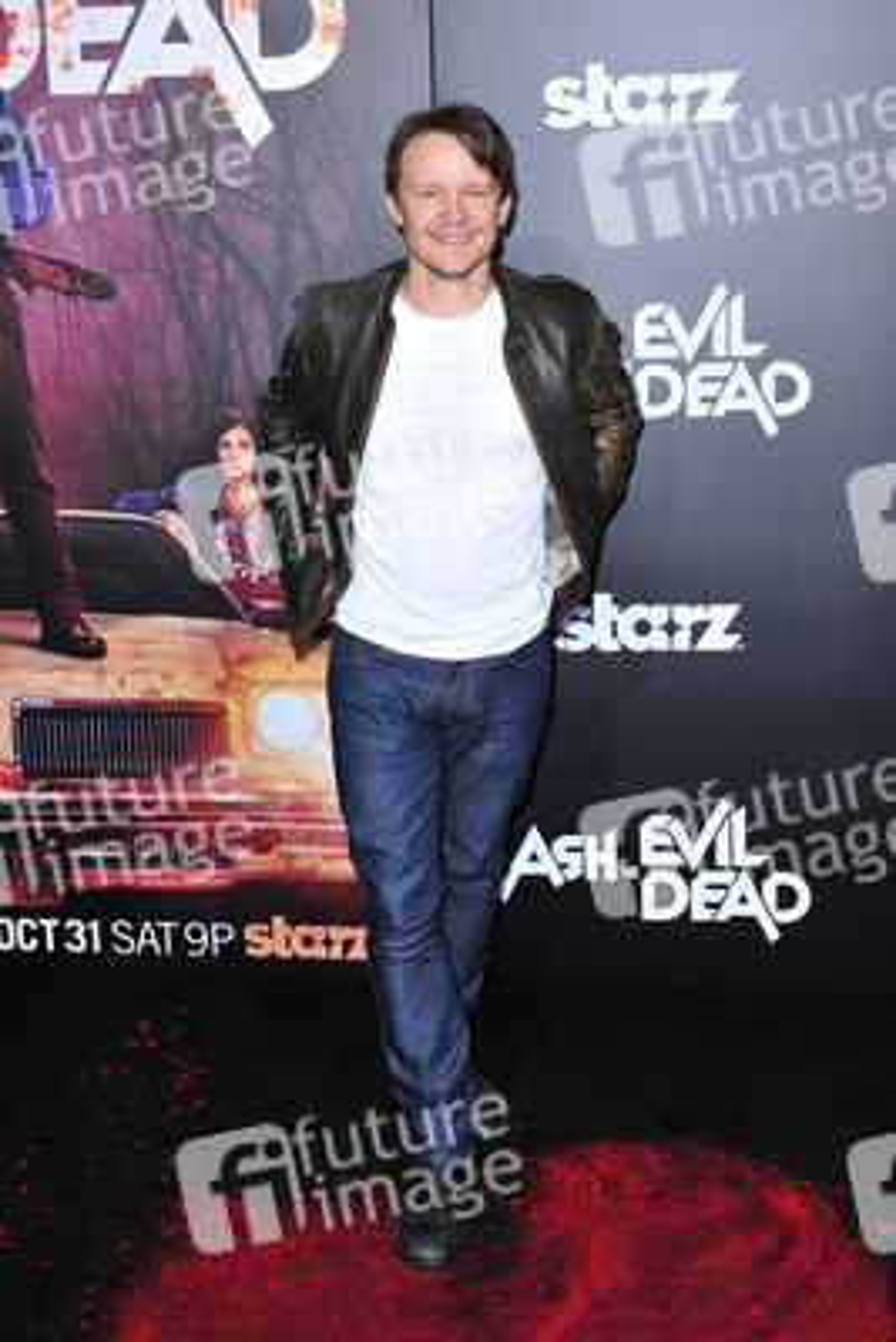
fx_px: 1492
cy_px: 671
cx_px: 448
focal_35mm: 40
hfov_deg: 33.4
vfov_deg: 48.4
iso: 640
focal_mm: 40
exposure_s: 1/320
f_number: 5.6
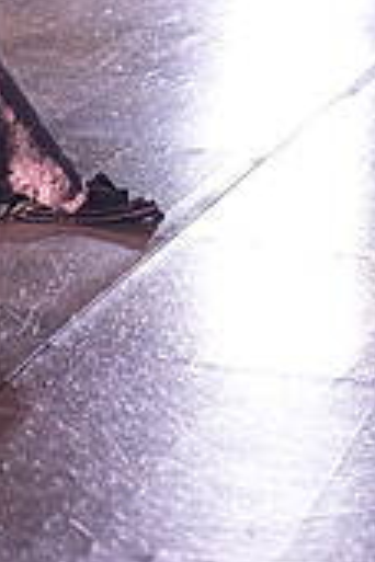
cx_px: -87
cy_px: -243
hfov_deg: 5.8
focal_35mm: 237
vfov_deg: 8.5
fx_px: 3703
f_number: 4
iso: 1250
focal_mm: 70
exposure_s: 1/400
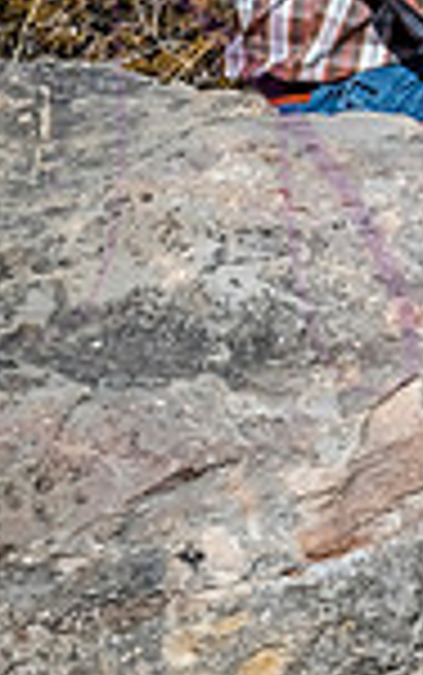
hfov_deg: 5.3
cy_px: -194
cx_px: 603
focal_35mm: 245
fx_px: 4510
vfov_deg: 8.4
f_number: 16
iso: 800
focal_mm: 80
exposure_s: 1/1000
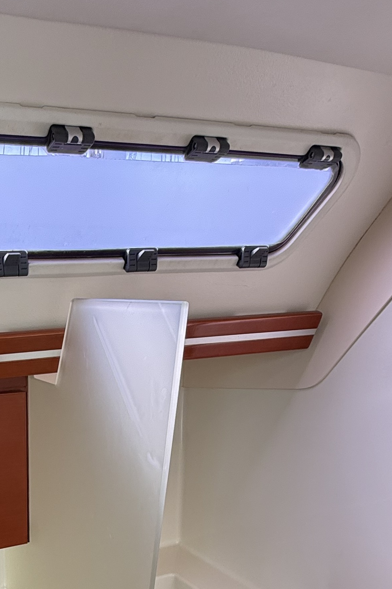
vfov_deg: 48.1
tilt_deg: -28.7
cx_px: 36
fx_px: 539
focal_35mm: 33
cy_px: 579
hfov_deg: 37.2
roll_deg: +0.2
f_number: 2.2
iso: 80
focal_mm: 2.22
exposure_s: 1/99
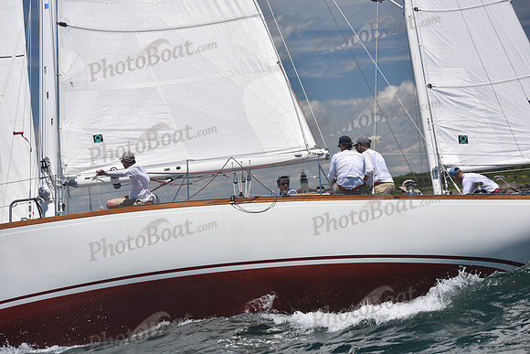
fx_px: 1325
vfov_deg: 15.2
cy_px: 177
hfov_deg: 22.6
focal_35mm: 90
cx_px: 265
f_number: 6.3
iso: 200
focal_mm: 90
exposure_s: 1/1000
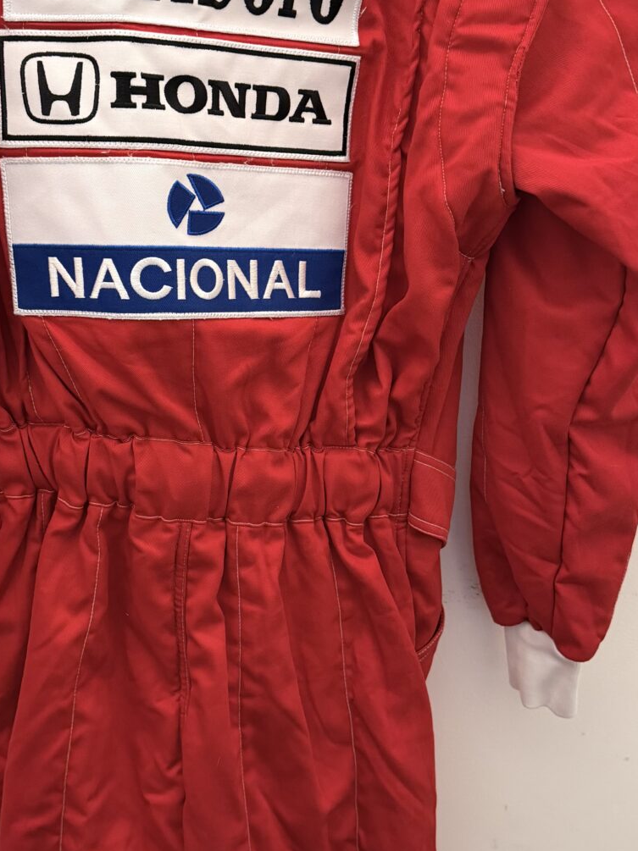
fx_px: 1057
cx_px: 227
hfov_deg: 33.4
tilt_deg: -17.8
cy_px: 410
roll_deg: -1.6
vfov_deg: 43.9
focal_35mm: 43
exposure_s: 1/50
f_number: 1.78
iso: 640
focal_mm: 6.76
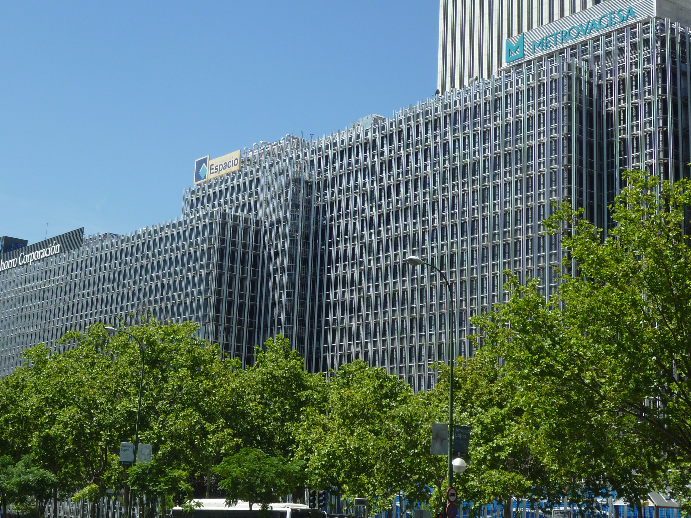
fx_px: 1138
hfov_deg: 33.6
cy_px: 190
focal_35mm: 57
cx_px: 263
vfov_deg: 25.6
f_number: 4
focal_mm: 7.2
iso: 80
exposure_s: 1/400
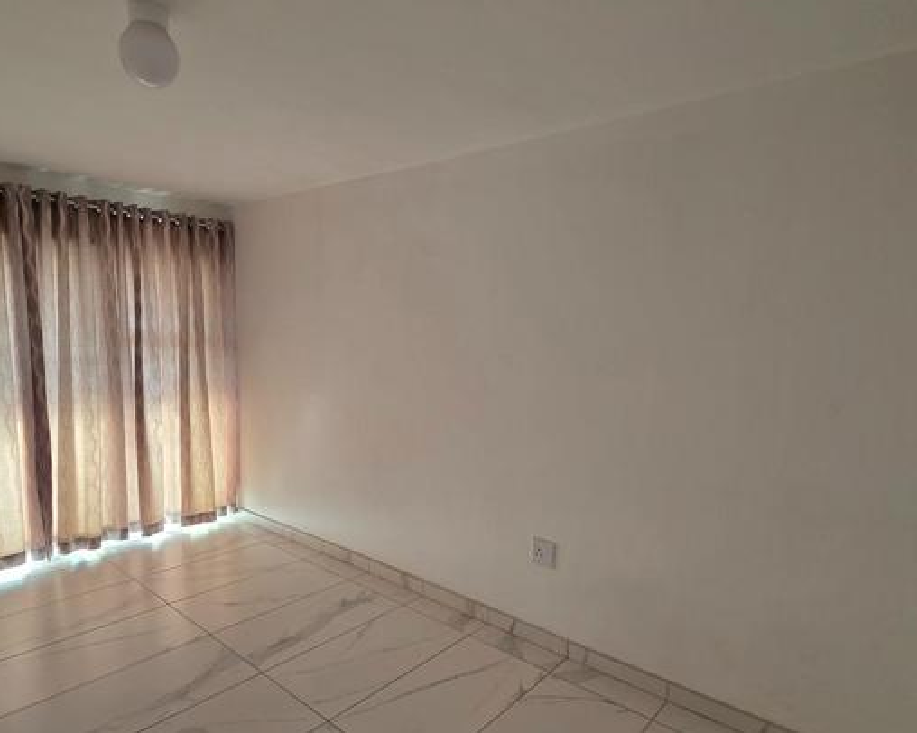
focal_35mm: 20
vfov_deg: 67.6
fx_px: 543
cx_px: 426
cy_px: 426
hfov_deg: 80.3
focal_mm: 2.2
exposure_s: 1/120
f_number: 1.9
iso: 125
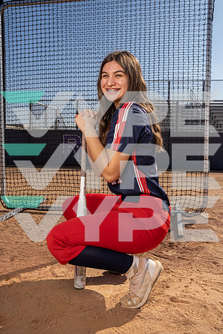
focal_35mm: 34
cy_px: 167
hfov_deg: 38.9
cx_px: 112
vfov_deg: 55.8
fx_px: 316
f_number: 8
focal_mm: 34
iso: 64
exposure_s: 1/250
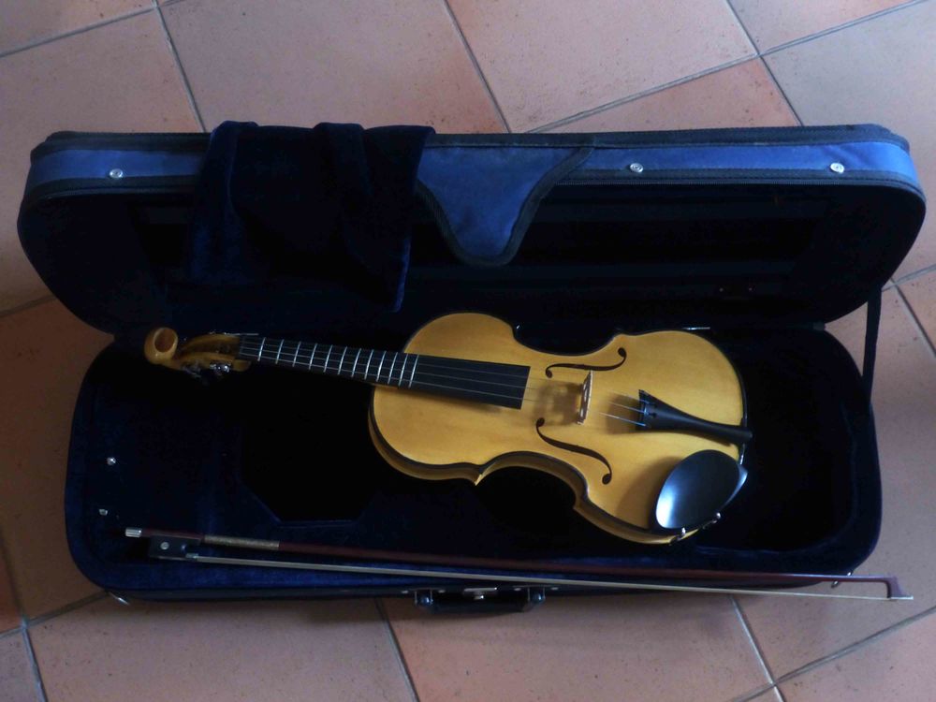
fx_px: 1082
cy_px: 351
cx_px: 468
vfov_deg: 36.0
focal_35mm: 40
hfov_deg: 46.8
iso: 640
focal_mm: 7
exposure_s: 1/4
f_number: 2.8
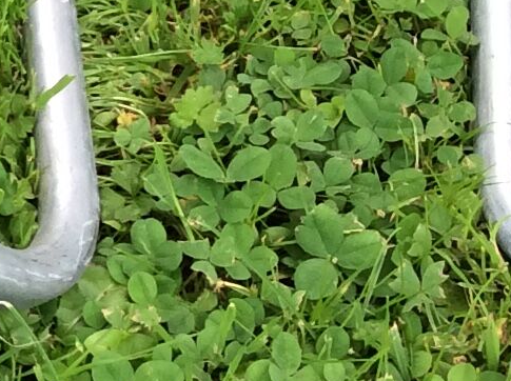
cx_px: -319
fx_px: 2520
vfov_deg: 8.6
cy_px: -2
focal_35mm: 171
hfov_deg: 11.0
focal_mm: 3.3
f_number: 2.4
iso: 32
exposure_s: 1/235
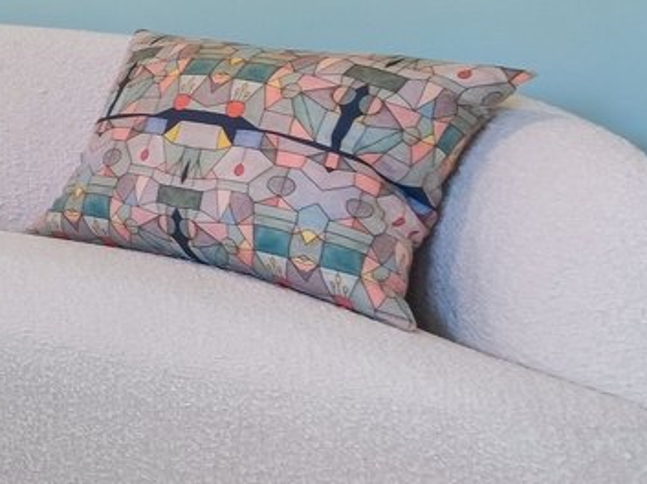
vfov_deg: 20.7
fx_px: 1251
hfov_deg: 12.4
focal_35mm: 67
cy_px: -69
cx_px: -1164
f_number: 8
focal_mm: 8
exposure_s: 1/6
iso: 200
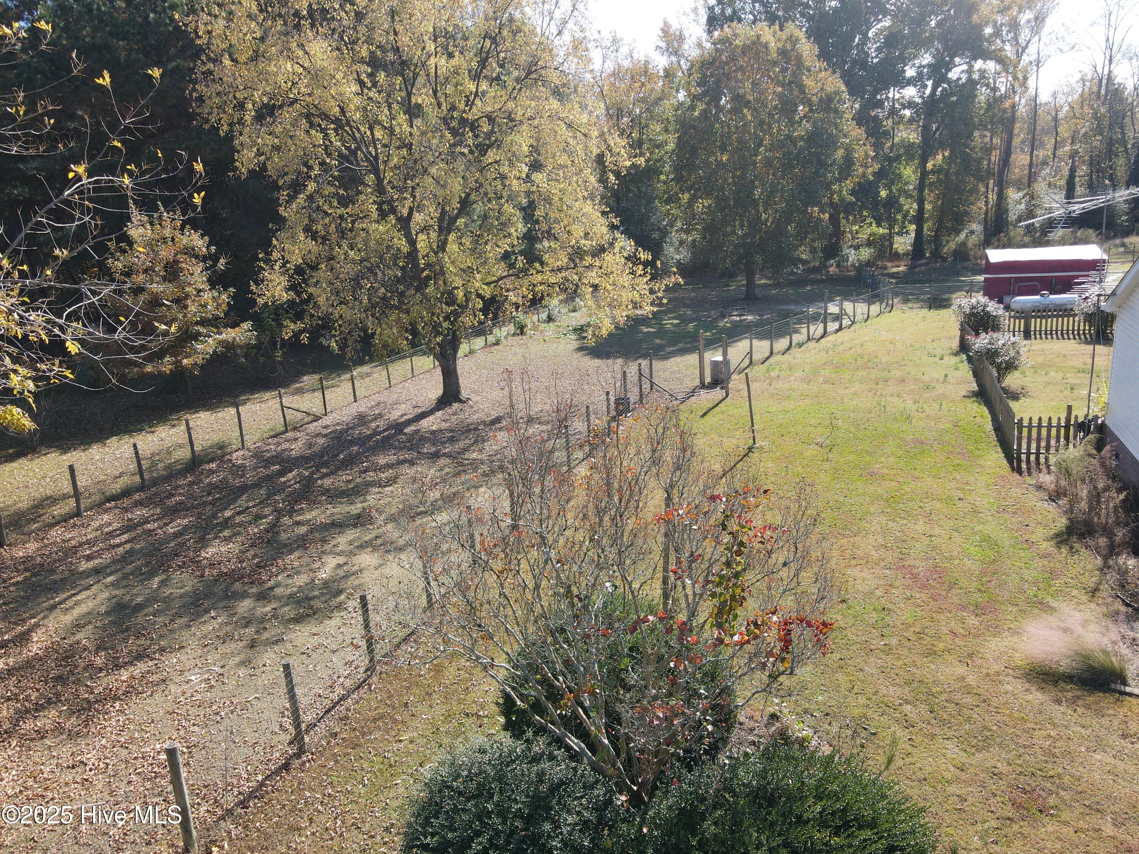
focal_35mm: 24
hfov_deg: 71.6
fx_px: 790
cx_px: 570
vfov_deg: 56.8
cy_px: 427
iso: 100
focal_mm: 4.5
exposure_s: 1/200
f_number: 2.8
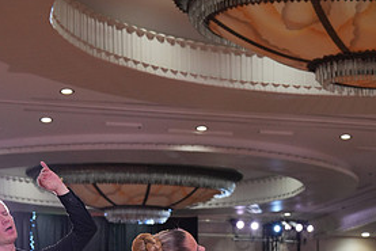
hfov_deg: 22.1
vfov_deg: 14.0
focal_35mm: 92
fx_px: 961
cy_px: 374
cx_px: 128
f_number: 4
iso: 1600
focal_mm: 44
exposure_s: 1/500
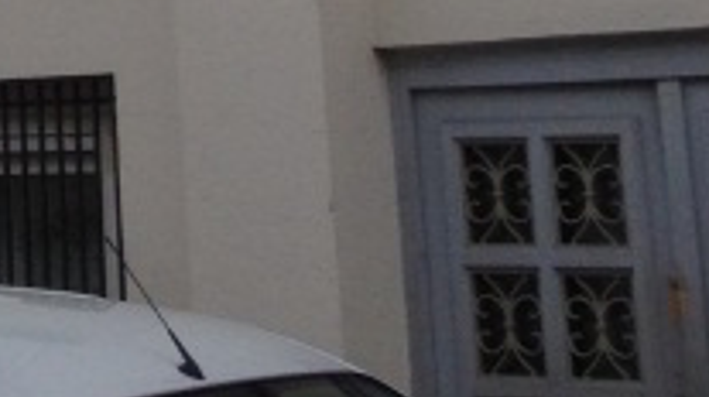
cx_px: -593
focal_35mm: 189
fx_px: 3550
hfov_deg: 10.7
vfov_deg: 5.8
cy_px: -999
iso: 64
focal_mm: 4.28
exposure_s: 1/968
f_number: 2.4
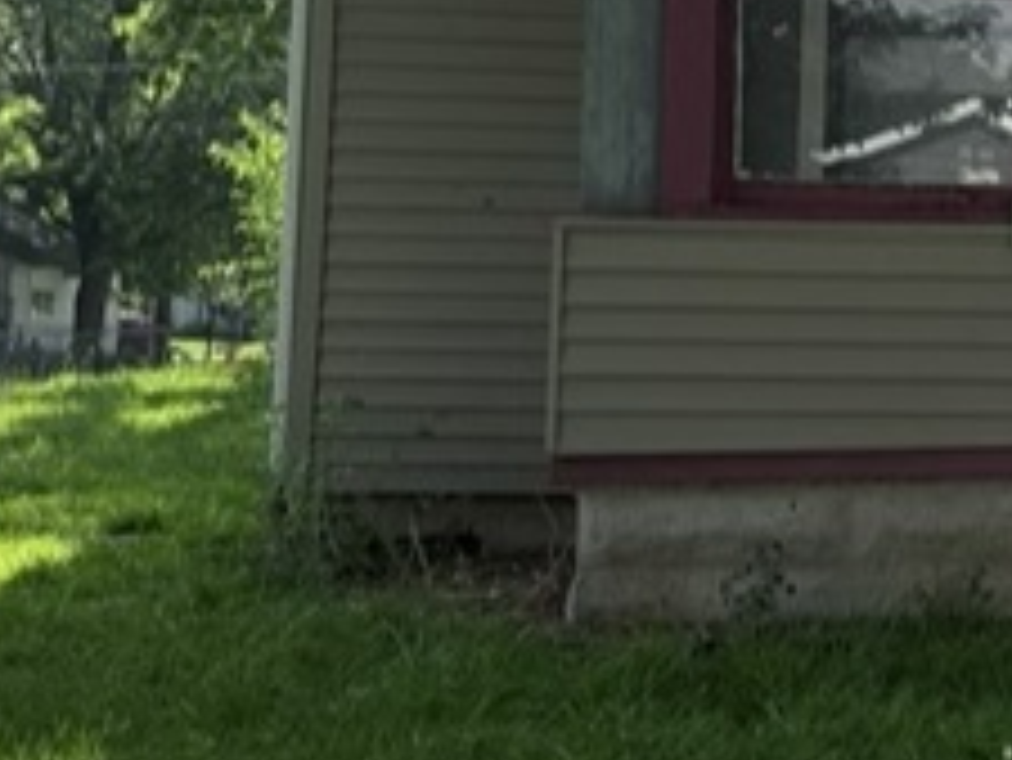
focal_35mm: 91
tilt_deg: +4.8
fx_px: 2662
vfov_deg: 16.1
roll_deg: -1.8
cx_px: 1372
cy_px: 160
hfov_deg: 19.6
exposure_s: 1/2525
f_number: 1.78
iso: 100
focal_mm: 6.76
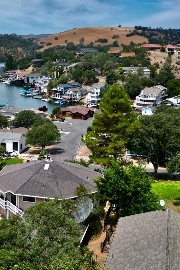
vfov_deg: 40.1
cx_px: 9
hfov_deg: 26.4
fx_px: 368
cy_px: 105
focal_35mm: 49
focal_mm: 6.72
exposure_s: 1/4000
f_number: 1.7
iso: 140
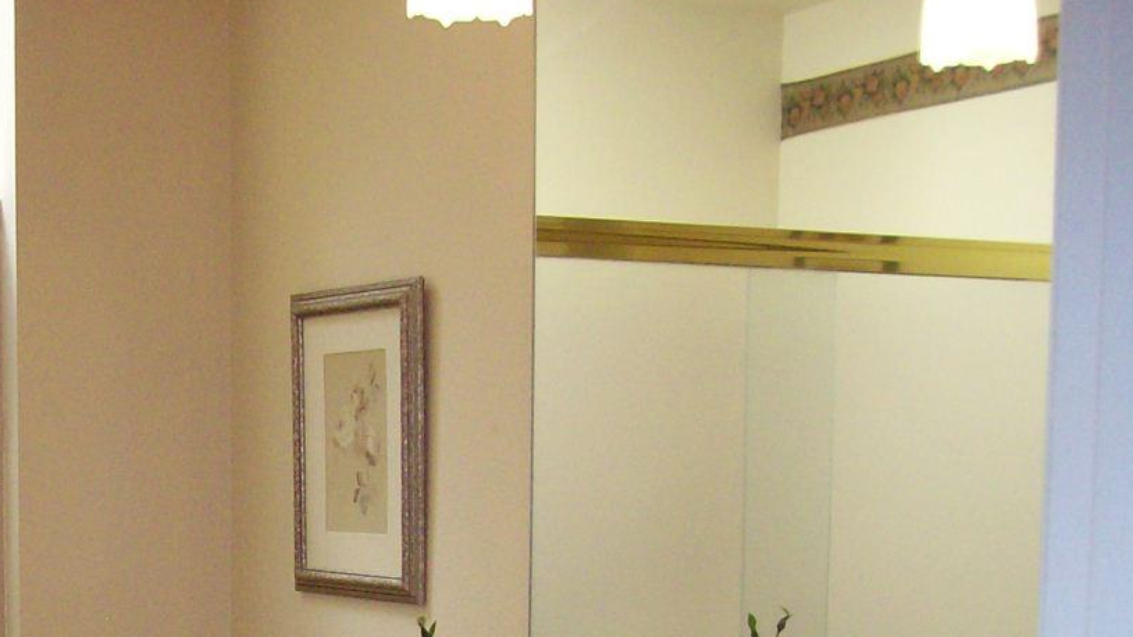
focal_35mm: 77
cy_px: 823
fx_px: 2313
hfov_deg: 26.3
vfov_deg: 15.0
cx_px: 49
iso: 140
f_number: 2.7
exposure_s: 1/64
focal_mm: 6
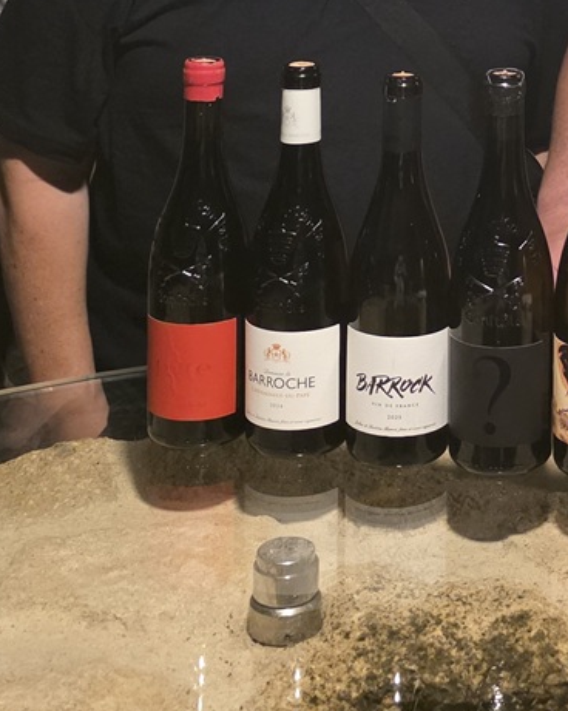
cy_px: -168
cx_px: 559
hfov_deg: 19.1
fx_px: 1641
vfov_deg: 22.3
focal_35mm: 78
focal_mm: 6.3
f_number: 1.7
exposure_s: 1/100
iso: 1600
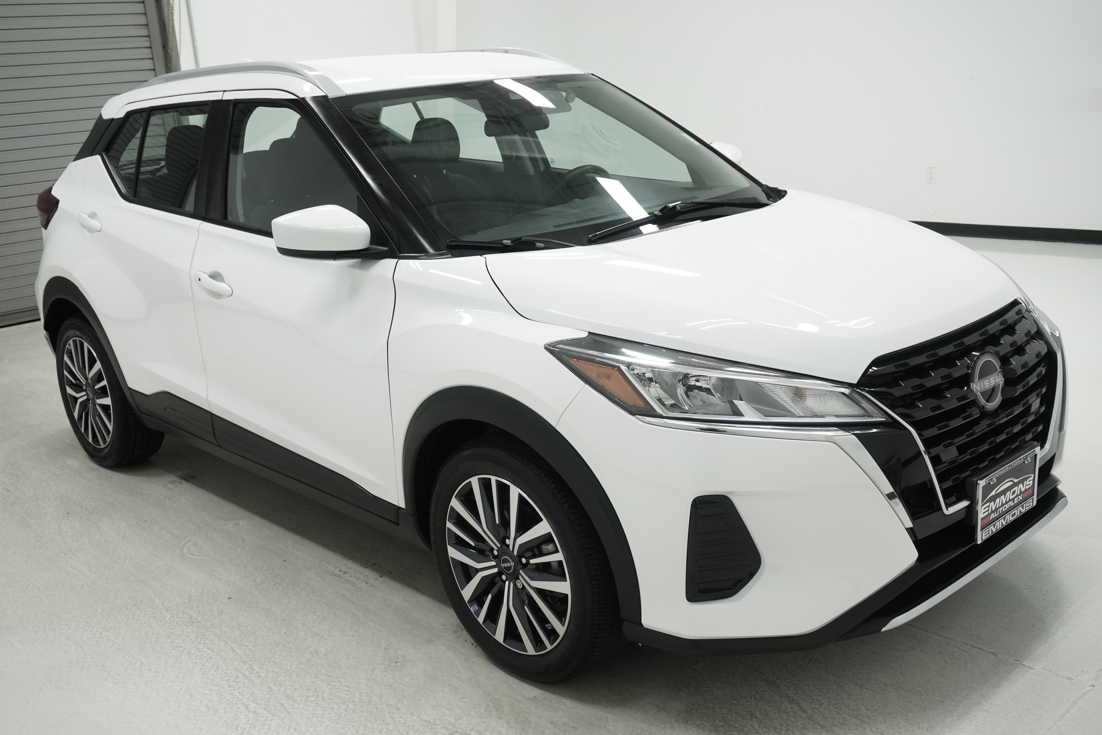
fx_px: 1102
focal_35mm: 36
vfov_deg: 36.9
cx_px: 551
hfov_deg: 53.1
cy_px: 368
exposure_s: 1/200
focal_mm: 24
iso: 640
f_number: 5.6
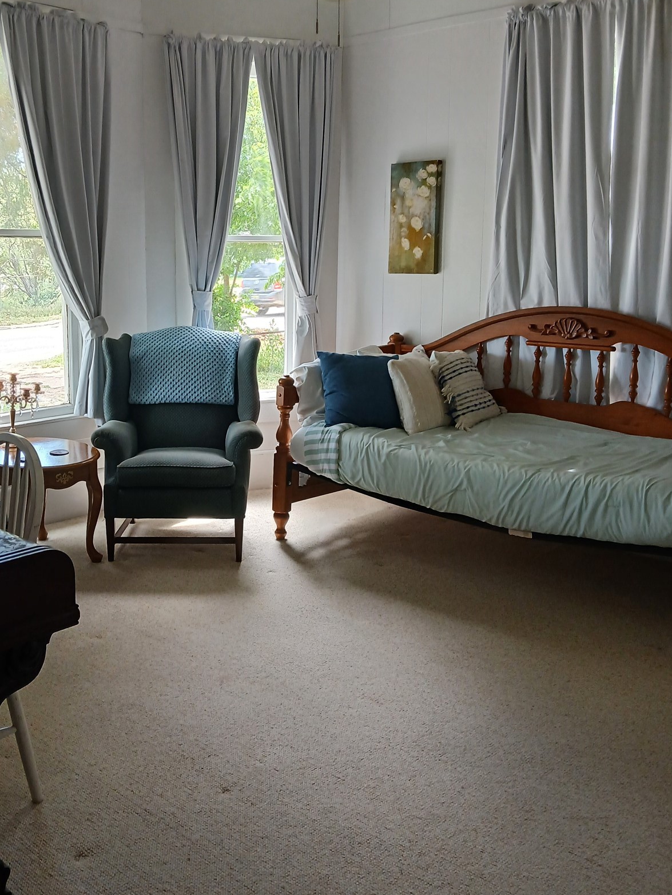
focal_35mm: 34
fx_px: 880
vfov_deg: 53.8
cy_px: 386
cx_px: 247
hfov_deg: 41.5
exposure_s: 1/60
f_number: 1.8
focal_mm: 3.98
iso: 100
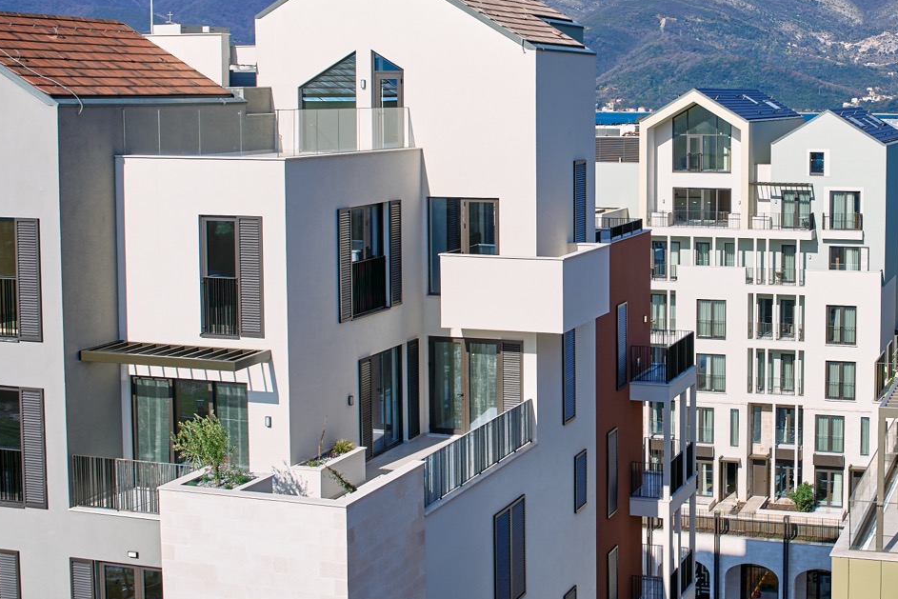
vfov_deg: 23.6
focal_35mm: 57
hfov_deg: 34.3
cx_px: 672
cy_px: 179
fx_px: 1422
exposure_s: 1/500
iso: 100
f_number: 5.6
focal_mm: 28
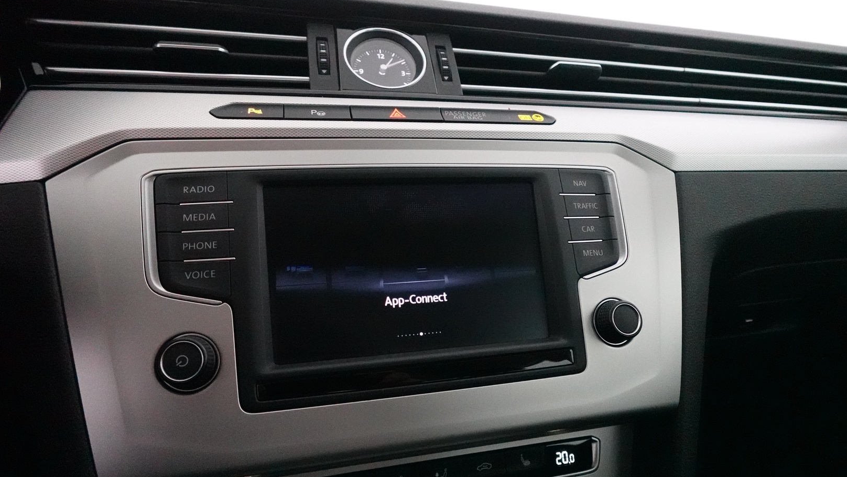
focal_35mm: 21
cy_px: 267
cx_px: 424
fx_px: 472
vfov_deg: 53.5
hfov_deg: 83.8
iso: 6400
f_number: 2
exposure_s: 1/250
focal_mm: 7.6
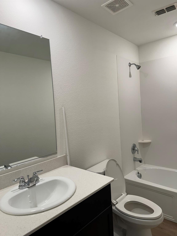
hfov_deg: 56.8
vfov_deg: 71.6
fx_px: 164
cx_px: 88
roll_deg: +2.6
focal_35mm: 24
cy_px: 118
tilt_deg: -1.3
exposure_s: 1/120
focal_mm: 6.86
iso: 100
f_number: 1.78
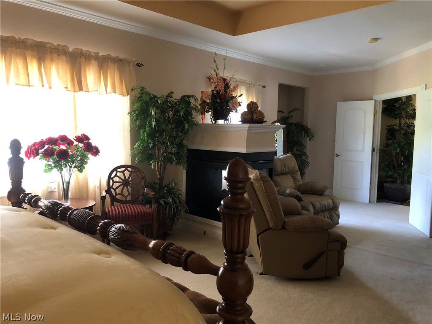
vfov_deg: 49.7
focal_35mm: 28
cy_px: 162
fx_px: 349
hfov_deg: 63.4
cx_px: 216
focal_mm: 3.99
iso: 100
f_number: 1.8
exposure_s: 1/9
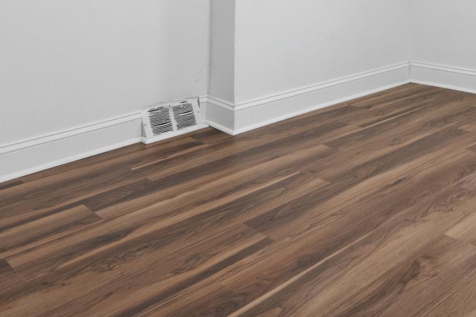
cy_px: -16
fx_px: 537
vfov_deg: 30.2
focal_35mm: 41
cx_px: 392
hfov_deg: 45.1
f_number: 9
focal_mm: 11.5
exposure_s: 1/3
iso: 640
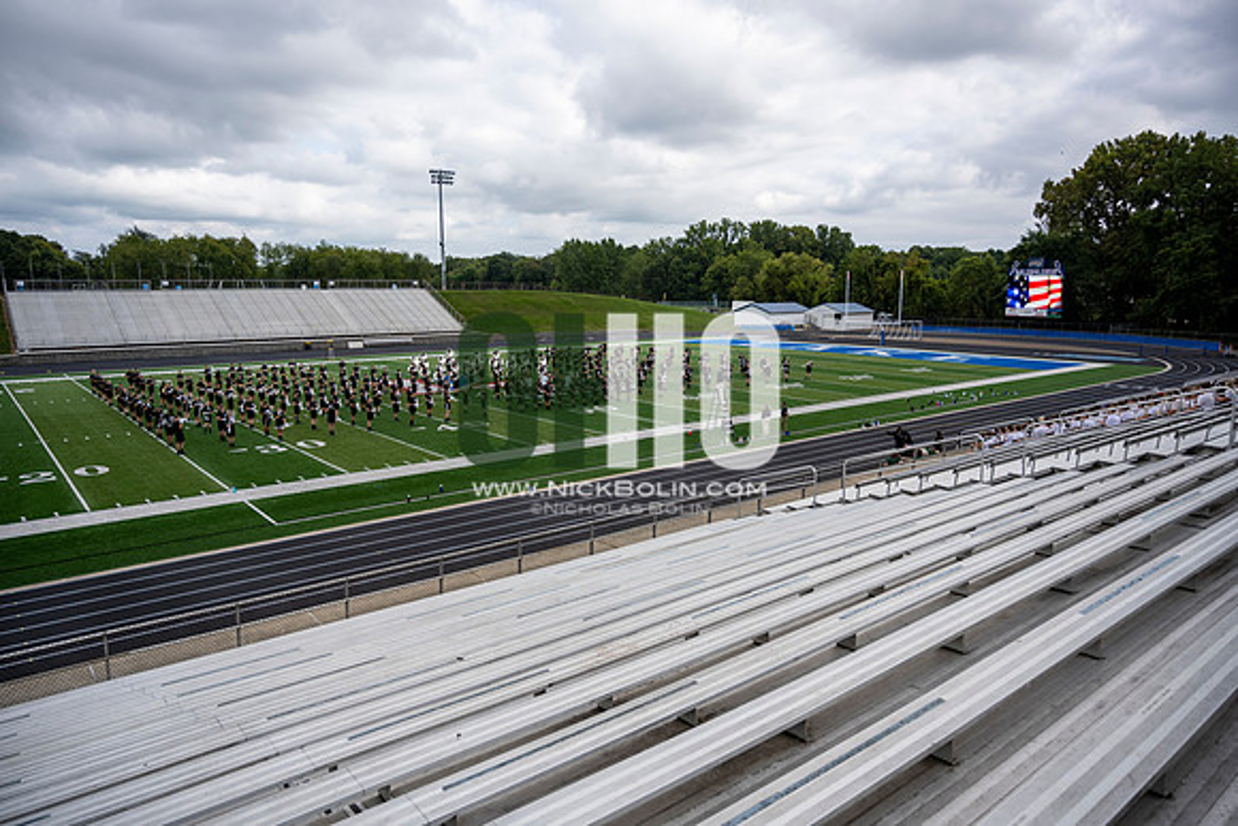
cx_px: 619
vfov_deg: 53.2
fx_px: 825
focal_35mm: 24
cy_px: 413
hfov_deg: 73.7
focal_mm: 24
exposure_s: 1/800
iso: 160
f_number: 4
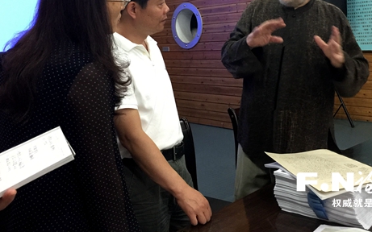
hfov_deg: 49.0
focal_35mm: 40
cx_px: 224
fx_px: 405
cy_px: 54
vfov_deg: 31.3
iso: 125
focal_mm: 4.15
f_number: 2.2
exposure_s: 1/10
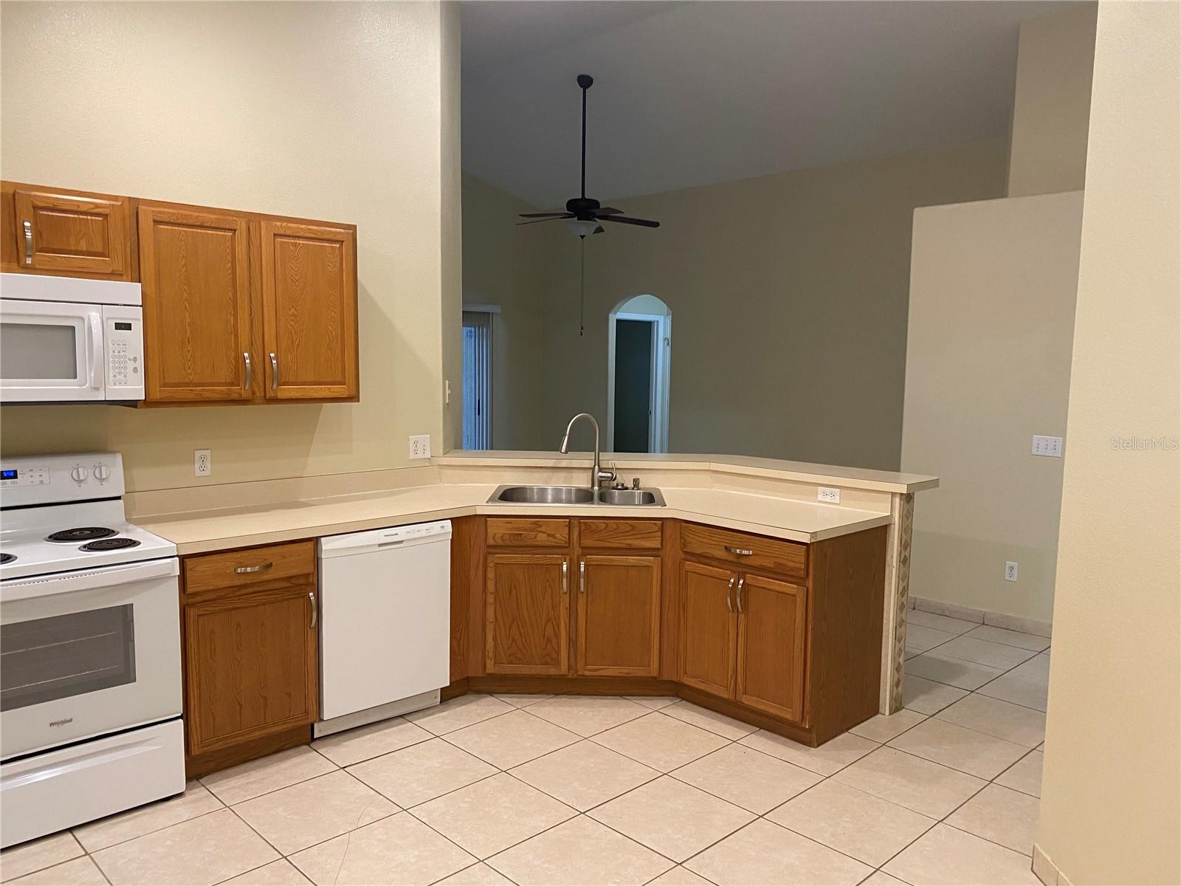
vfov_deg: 53.1
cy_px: 443
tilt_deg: -6.2
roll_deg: -1.5
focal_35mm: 26
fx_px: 887
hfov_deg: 67.3
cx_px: 590
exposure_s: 1/60
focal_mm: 4.25
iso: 125
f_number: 1.8
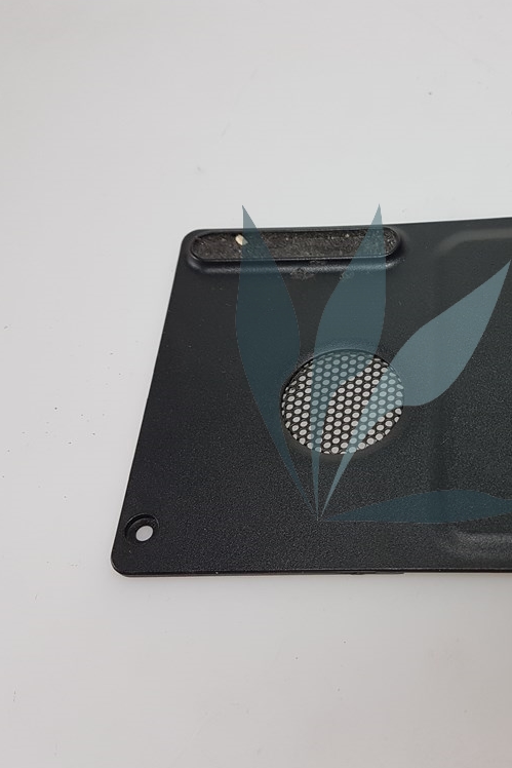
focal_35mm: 37
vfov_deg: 51.9
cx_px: 423
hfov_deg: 34.6
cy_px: 389
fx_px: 789
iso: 64
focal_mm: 4.2
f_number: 1.7
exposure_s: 1/100
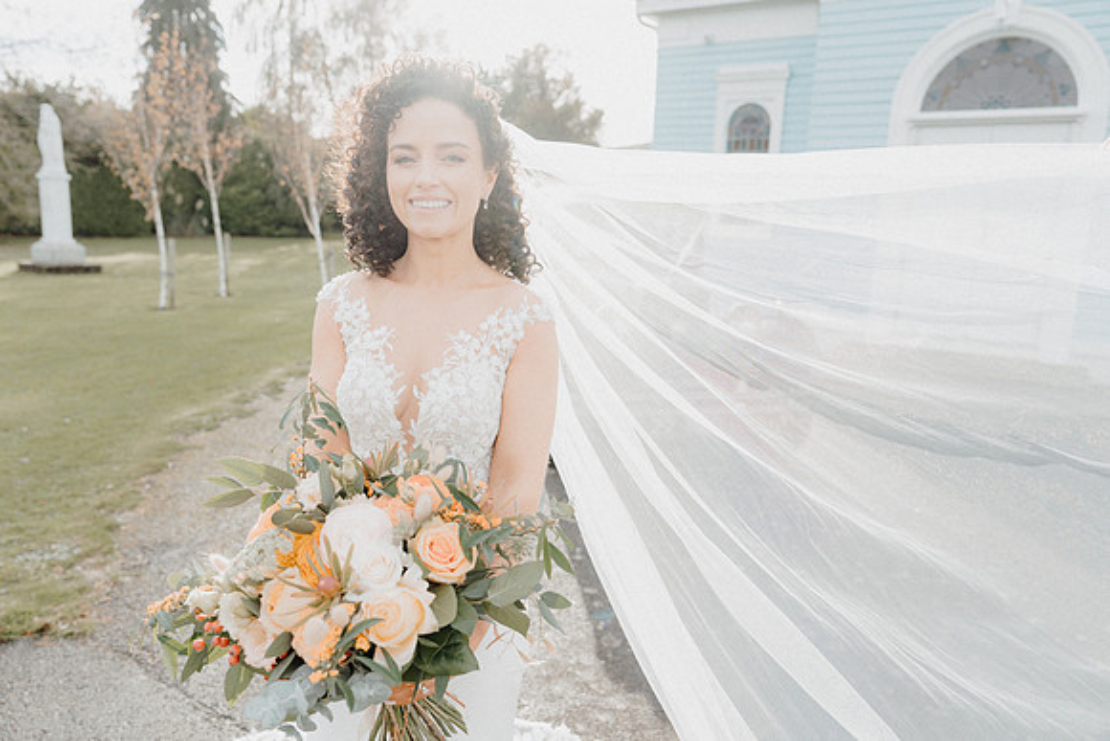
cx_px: 555
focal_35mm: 26
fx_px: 802
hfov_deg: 69.4
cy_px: 370
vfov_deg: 49.6
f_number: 3.5
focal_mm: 26
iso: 125
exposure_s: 1/320
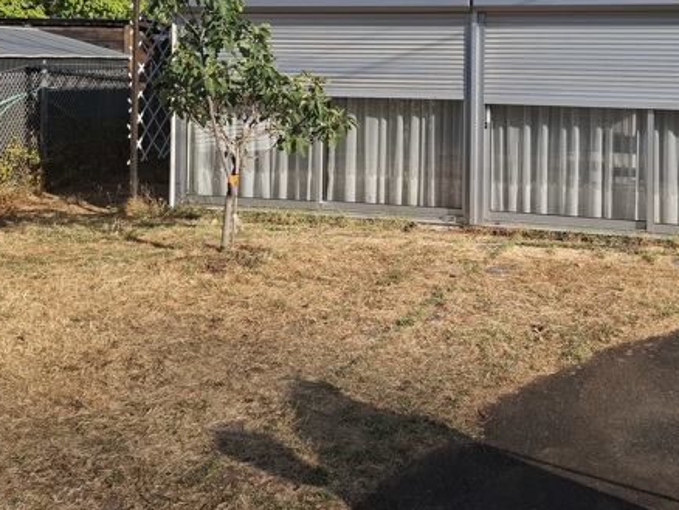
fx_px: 824
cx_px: 474
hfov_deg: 43.9
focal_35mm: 42
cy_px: 62
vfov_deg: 32.8
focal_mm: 5.54
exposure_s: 1/900
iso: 50
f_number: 1.8
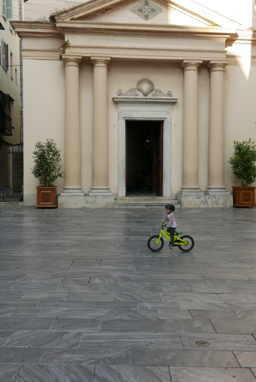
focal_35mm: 41
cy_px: 191
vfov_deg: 47.4
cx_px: 128
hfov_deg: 32.7
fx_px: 436
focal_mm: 18.6
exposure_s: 1/125
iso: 200
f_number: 5.6
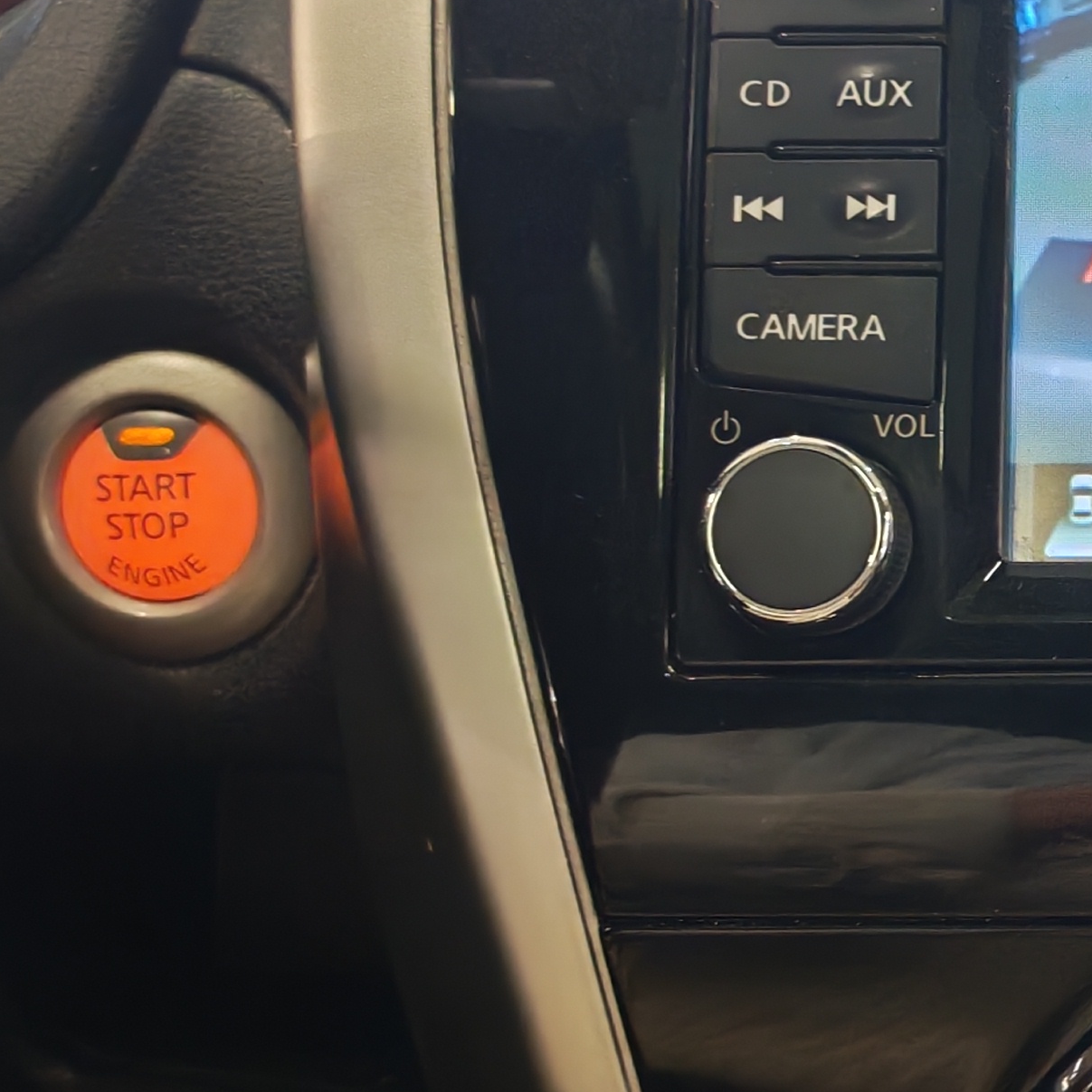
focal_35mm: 93
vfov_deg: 18.7
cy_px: 537
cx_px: 1562
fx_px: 3319
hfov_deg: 17.1
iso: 800
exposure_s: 1/50
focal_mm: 6.12
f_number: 1.9
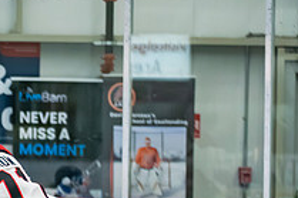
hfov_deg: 5.3
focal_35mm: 387
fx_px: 3201
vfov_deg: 3.5
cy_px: 267
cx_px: -83
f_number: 2.8
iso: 2500
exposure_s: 1/640
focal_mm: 102
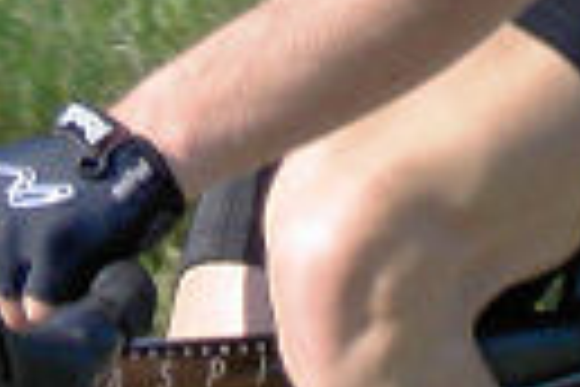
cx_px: 139
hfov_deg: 3.1
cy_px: -328
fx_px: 10890
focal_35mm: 676
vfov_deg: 2.0
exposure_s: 1/320
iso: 100
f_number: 5.6
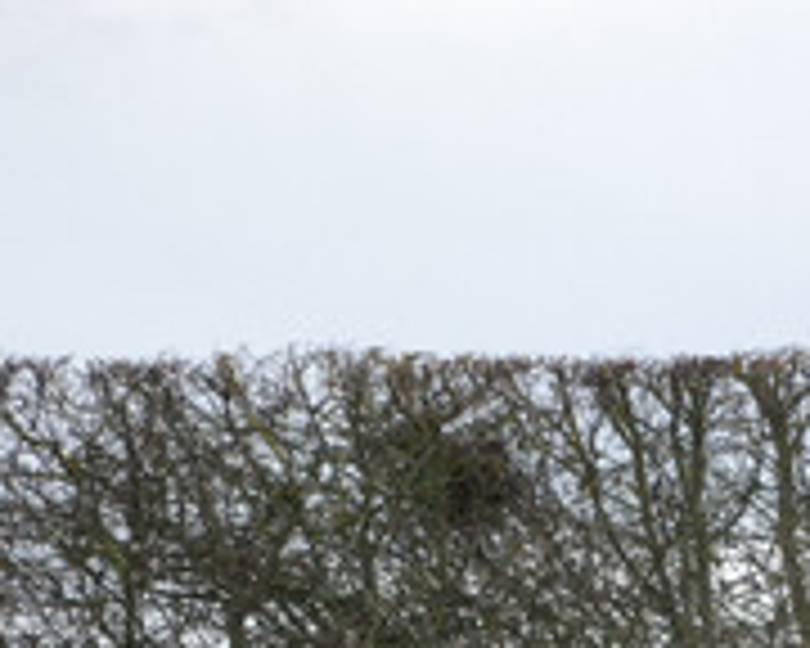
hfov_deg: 2.8
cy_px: 916
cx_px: 1040
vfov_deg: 2.2
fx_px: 16805
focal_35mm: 701
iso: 2800
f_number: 5.6
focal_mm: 140
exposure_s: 1/500
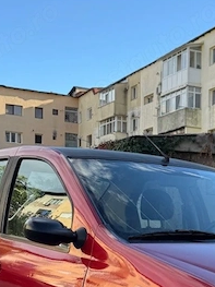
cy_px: 254
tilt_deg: +0.6
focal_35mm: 73
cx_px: 200
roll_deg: -1.8
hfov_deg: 19.7
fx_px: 605
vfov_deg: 25.9
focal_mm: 6.76
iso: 80
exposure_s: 1/1464
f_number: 1.78
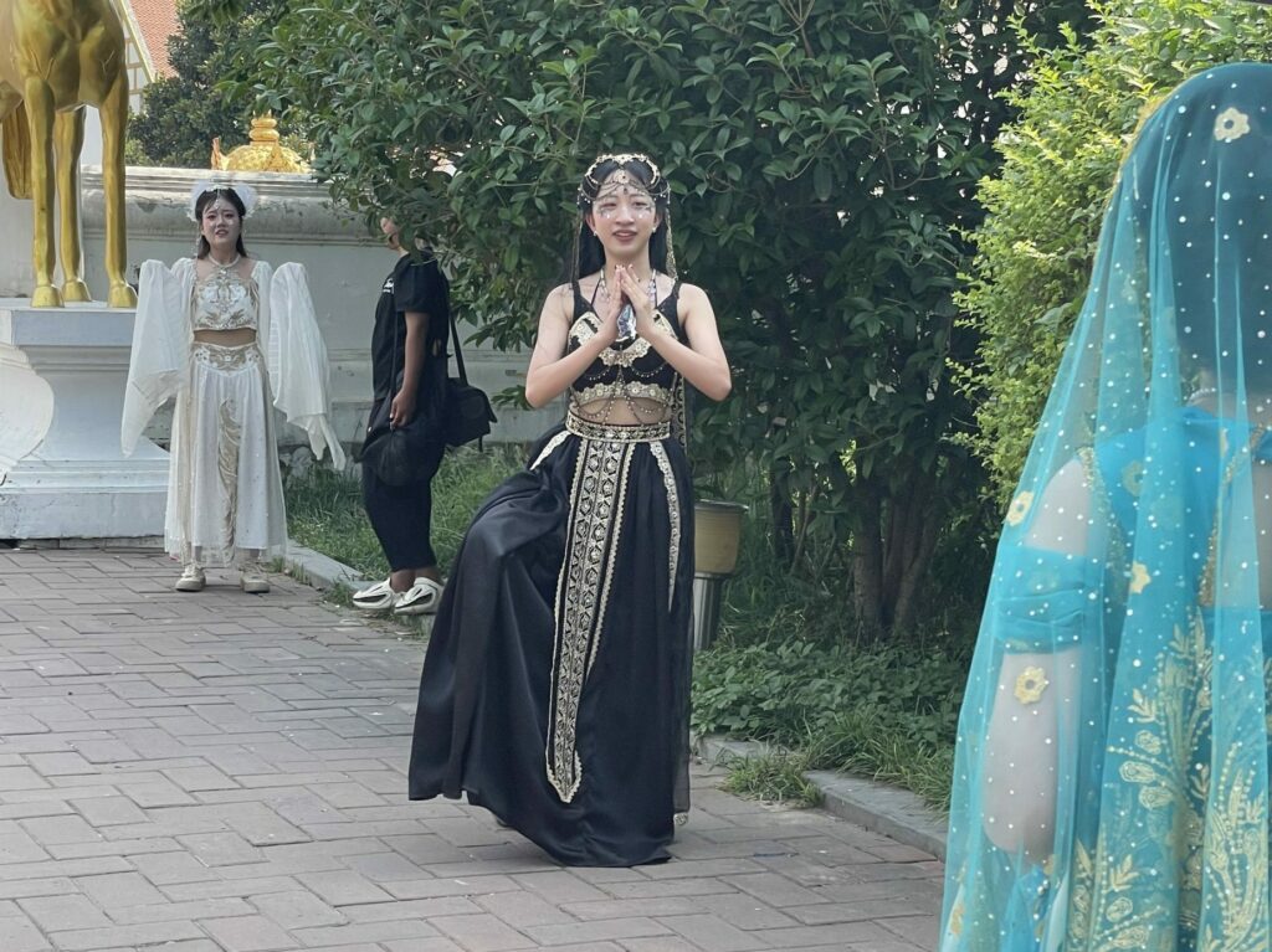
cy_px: 476
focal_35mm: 52
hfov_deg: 36.8
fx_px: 1910
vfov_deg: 28.0
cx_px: 636
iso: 25
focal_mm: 6
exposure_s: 1/631
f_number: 2
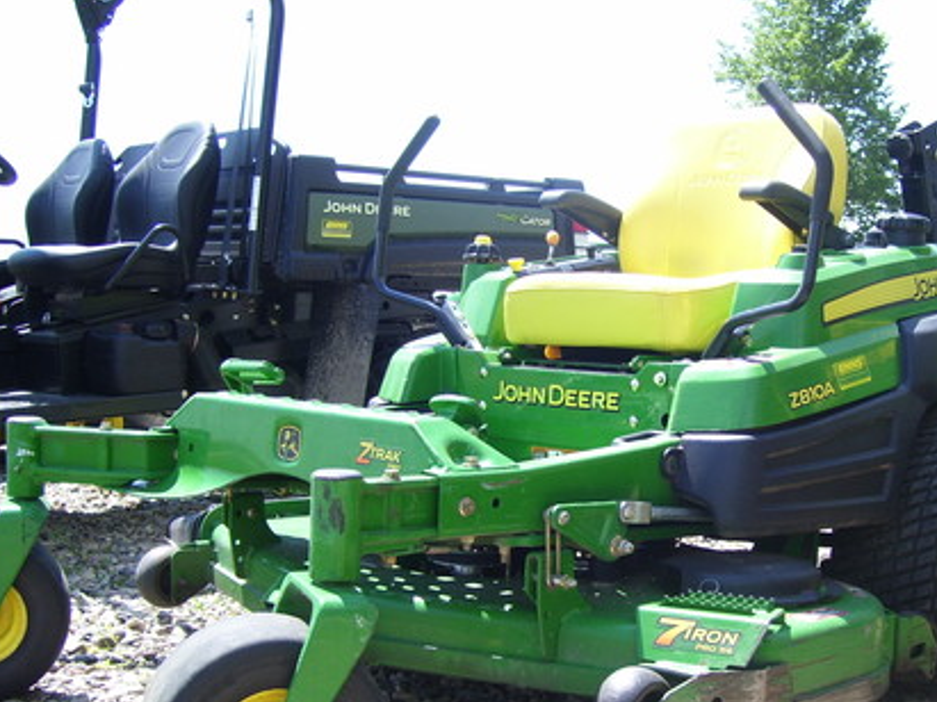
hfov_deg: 38.7
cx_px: 579
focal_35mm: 49
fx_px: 1326
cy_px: 456
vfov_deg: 29.5
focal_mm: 6
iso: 80
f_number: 2.7
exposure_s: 1/500
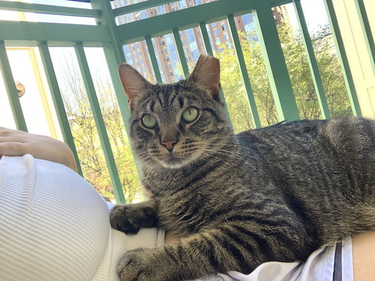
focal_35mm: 32
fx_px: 347
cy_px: 140
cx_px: 188
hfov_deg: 56.8
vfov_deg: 44.2
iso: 32
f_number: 2.2
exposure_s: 1/121
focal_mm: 2.87
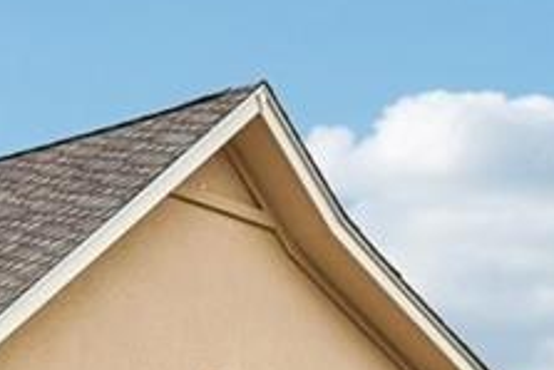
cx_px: -606
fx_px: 2019
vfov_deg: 9.9
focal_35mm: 131
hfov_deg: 13.2
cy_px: 693
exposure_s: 1/250
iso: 100
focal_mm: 18.3
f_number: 8
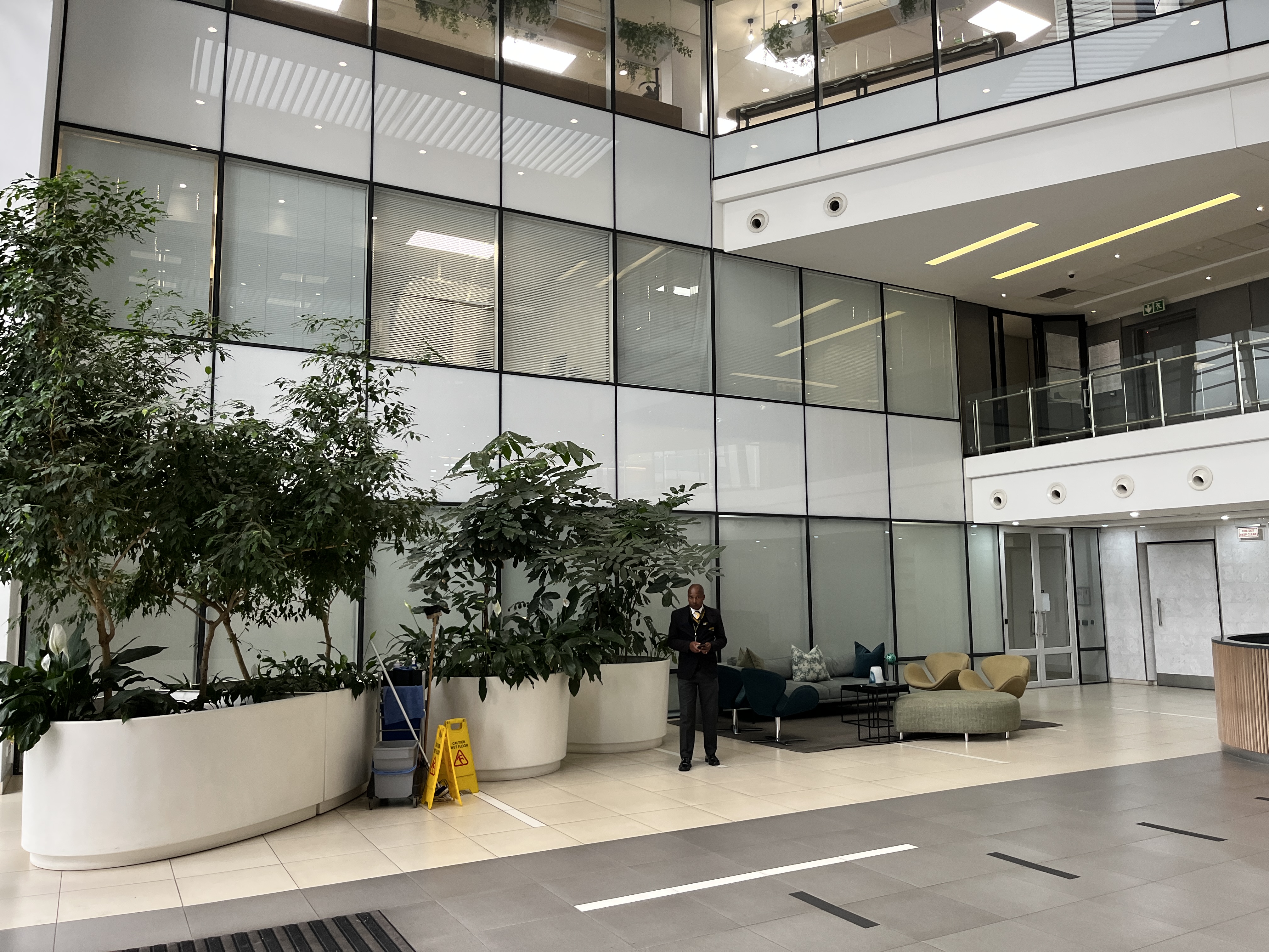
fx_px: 953
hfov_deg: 67.3
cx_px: 634
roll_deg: +1.7
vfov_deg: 53.1
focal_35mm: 26
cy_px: 476
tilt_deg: +6.3
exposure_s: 1/112
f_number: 1.6
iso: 125
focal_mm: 5.1
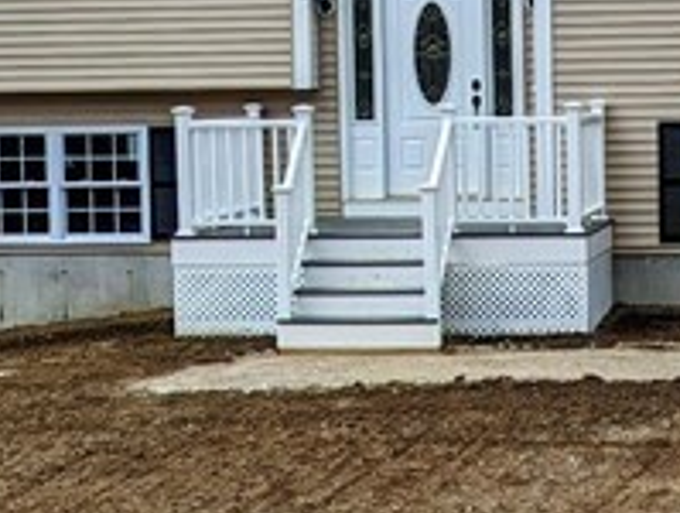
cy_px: 192
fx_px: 2421
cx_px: 557
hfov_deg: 15.9
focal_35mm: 123
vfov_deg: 12.1
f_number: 1.85
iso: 46
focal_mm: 6.81
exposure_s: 1/1332
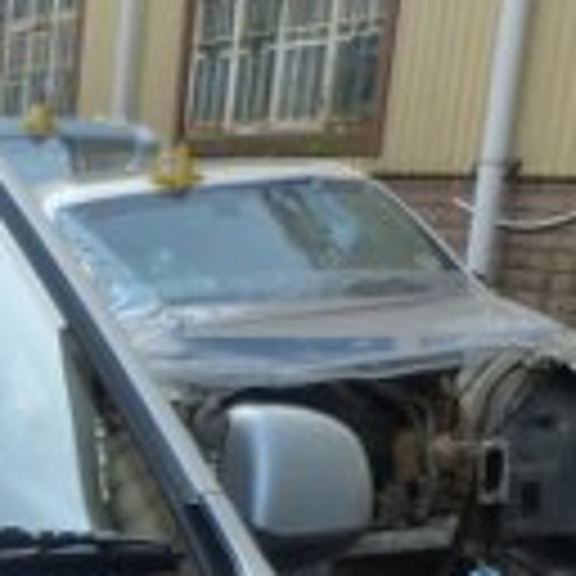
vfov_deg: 11.5
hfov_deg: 11.5
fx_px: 2598
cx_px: -558
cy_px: 1112
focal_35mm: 138
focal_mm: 4.5
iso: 125
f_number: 3.2
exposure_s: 1/125
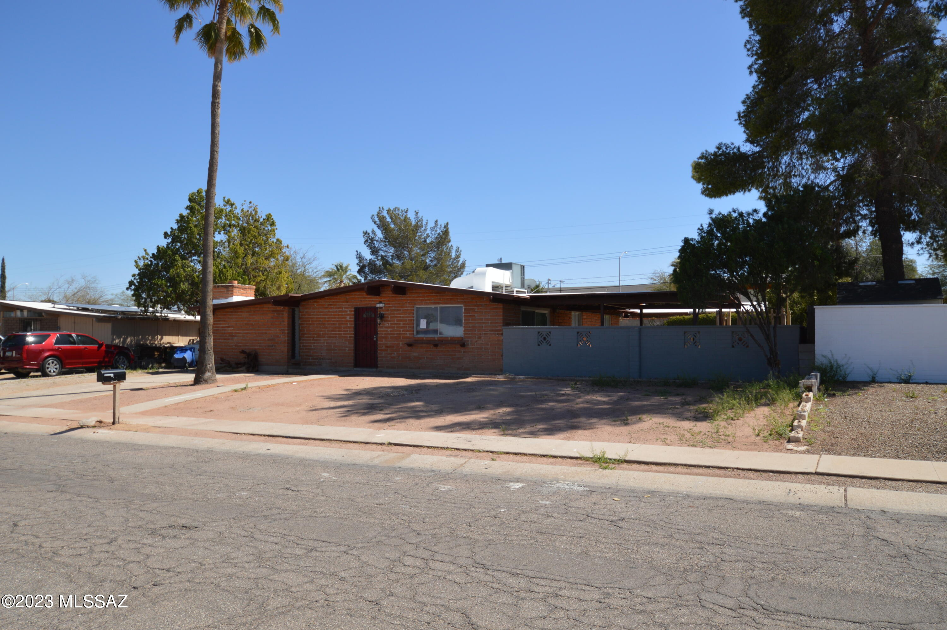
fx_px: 710
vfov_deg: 47.8
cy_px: 315
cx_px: 474
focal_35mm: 27
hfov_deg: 67.4
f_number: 9
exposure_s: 1/200
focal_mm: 18
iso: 100
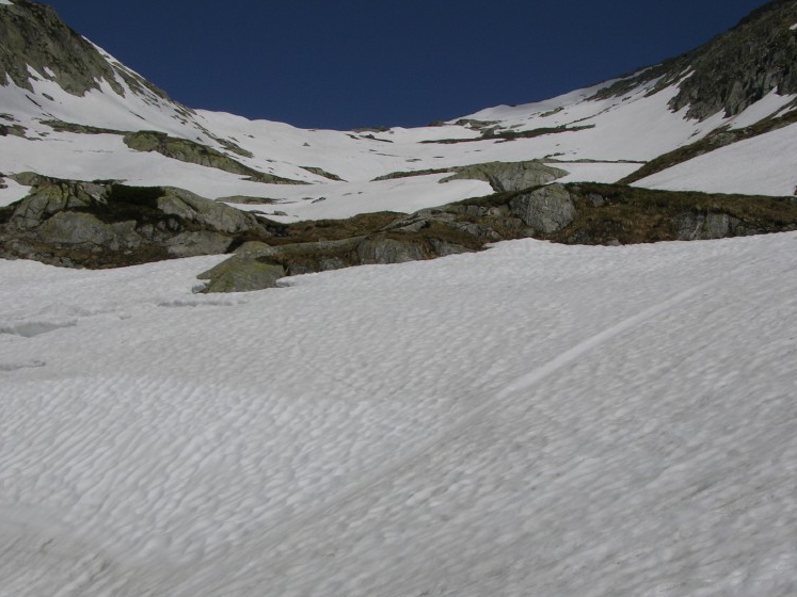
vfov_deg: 30.0
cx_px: 416
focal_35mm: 48
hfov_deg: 39.7
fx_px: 1105
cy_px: 404
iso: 50
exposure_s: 1/727
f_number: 8
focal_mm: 8.9
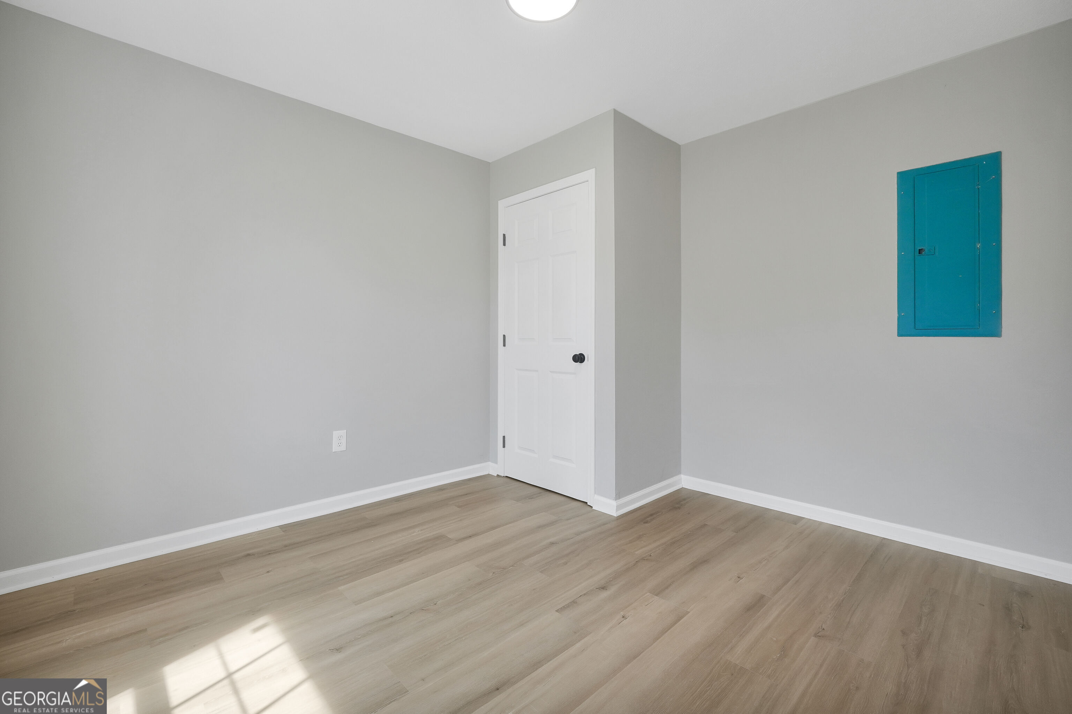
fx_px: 447
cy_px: 357
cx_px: 536
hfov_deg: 100.4
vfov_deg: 77.3
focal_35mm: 15
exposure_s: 1/100
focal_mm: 10
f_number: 5
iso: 400
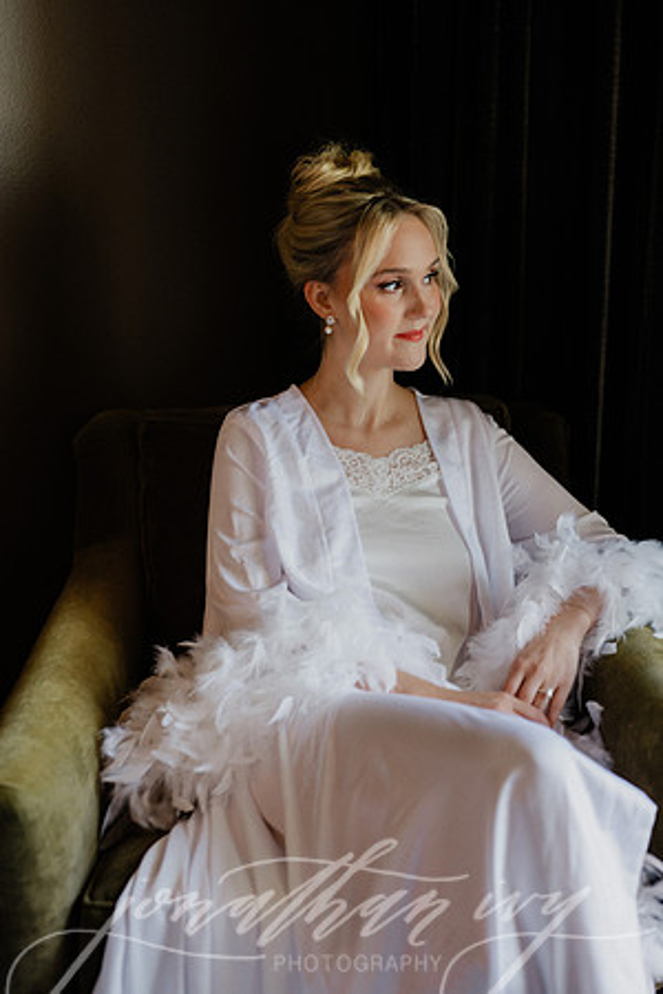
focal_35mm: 50
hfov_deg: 27.0
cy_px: 497
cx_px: 332
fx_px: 1381
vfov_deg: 39.6
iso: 640
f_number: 2.8
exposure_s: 1/200
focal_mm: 50
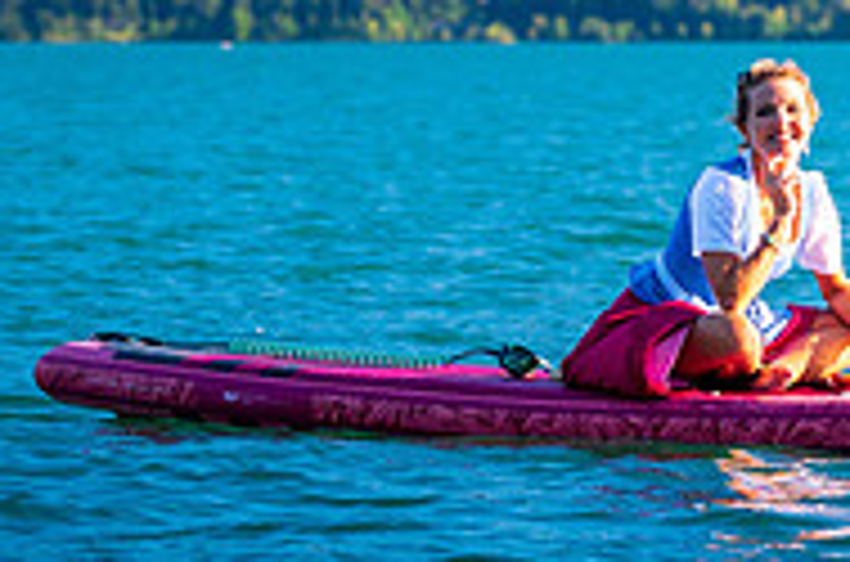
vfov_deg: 4.2
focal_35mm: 323
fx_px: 7607
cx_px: 1012
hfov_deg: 6.4
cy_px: -153
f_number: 4.5
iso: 125
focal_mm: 105
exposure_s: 1/250
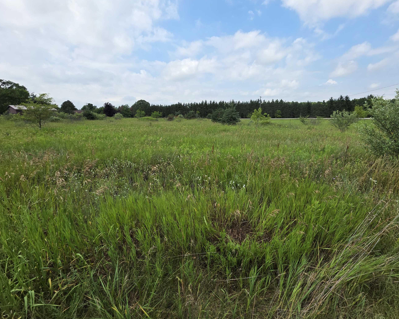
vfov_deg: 83.8
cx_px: 210
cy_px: 144
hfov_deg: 96.7
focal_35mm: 15
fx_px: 177
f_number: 1.9
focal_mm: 2.2
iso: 40
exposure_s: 1/1834
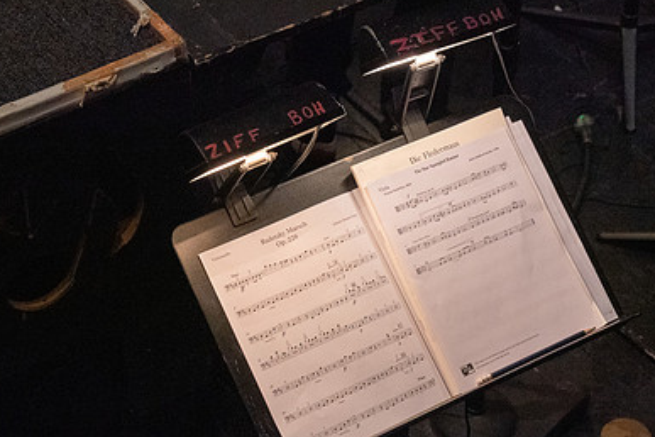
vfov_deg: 13.0
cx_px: 371
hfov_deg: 19.4
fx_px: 1910
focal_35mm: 105
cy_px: 250
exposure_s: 1/320
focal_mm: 70
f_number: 9
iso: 12800
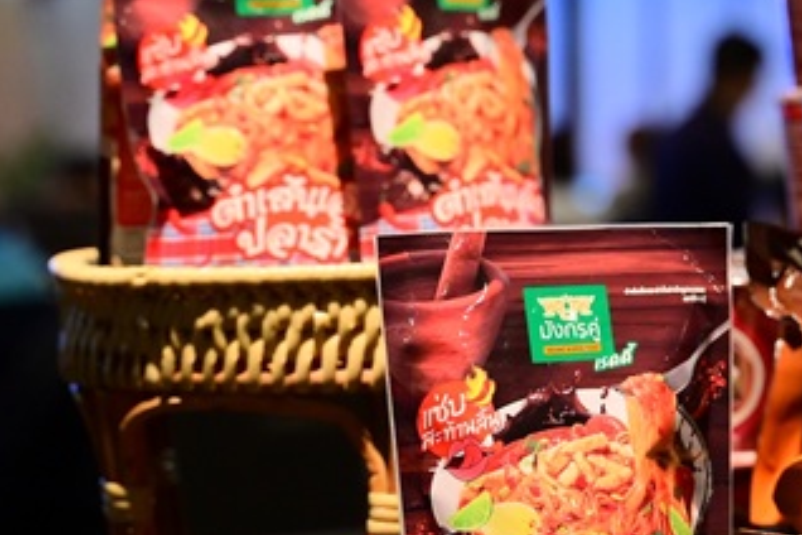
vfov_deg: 11.3
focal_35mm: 121
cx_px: 656
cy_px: 247
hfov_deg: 16.8
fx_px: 2695
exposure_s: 1/200
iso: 2000
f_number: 2.8
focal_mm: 55
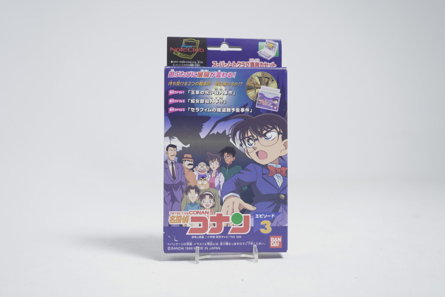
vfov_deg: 38.9
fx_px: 420
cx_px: 222
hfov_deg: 55.8
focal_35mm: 34
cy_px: 148
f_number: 5.6
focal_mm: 34
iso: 100
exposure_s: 1/4
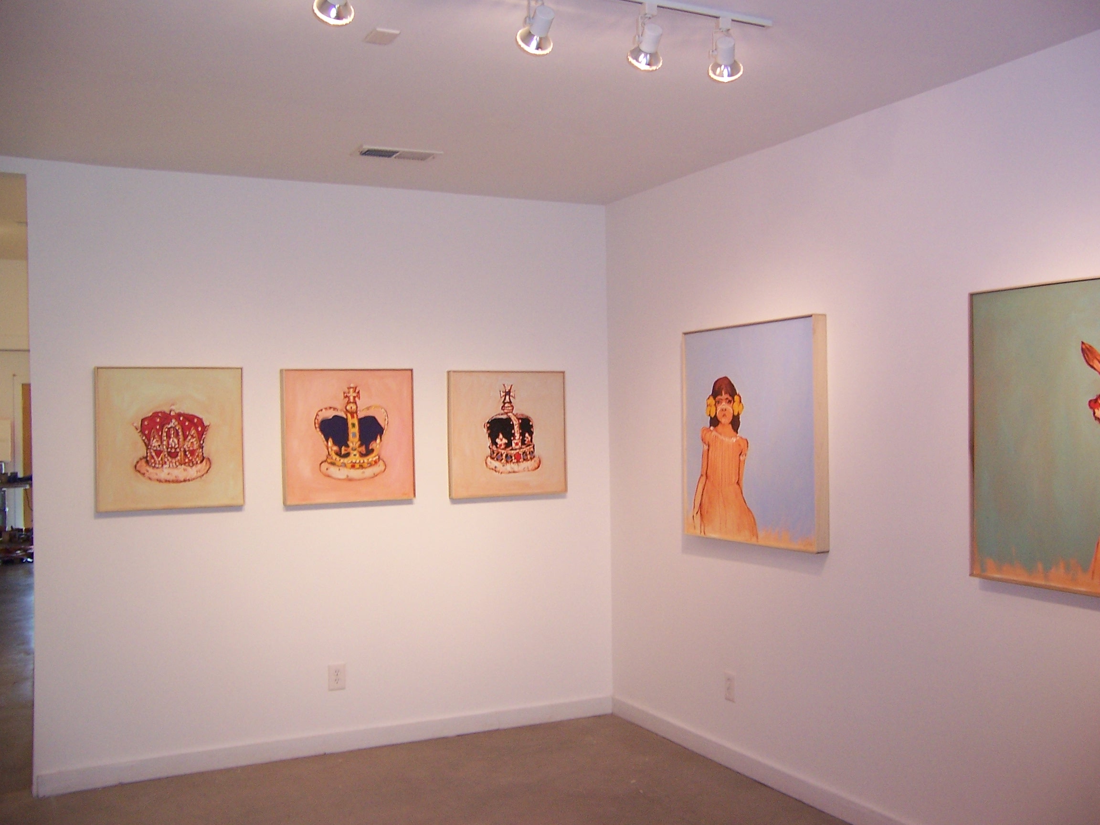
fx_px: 1049
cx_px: 550
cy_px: 412
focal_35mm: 33
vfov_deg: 42.9
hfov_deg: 55.4
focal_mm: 5.5
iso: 140
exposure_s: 1/60
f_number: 2.8
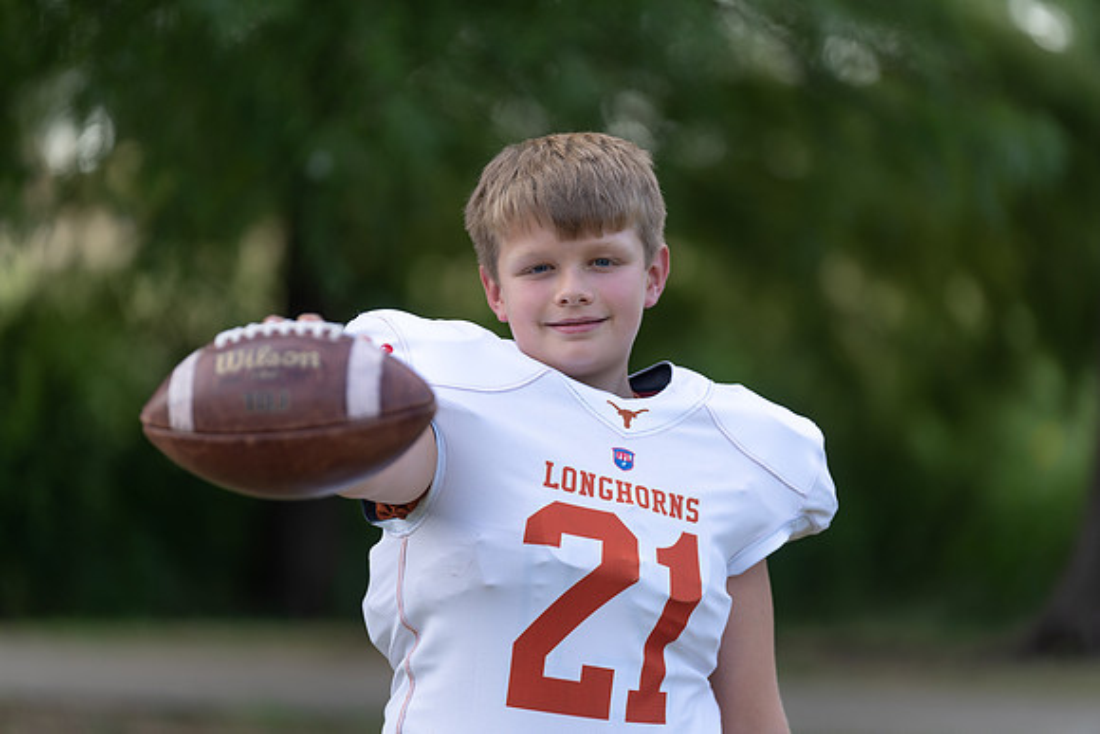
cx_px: 550
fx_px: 5226
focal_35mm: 171
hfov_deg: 12.0
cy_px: 367
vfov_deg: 8.0
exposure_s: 1/400
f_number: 2.8
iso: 100
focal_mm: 171
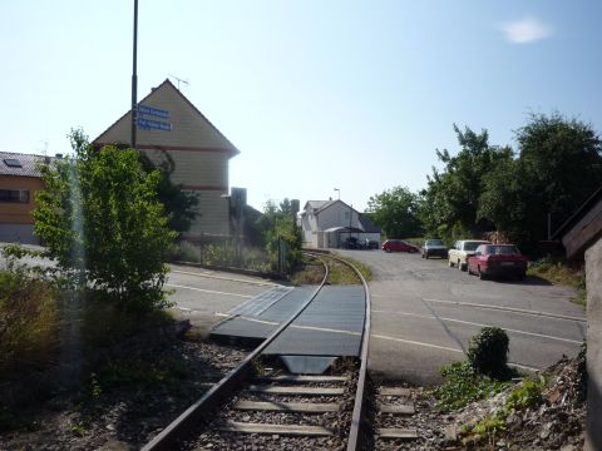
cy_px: 226
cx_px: 301
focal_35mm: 32
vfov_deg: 44.2
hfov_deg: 56.8
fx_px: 557
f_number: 5.6
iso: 100
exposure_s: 1/500
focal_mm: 5.2
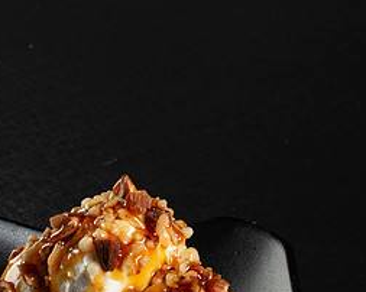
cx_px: 119
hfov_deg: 15.3
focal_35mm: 126
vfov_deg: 12.0
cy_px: 322
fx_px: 1364
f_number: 13
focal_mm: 50
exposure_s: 1/125
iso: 200
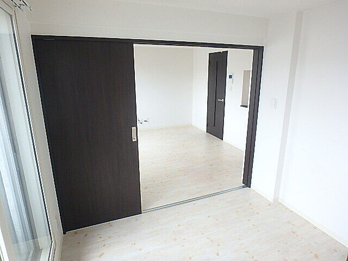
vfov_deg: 63.4
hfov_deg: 79.0
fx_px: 211
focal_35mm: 21
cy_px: 130
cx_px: 174
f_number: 3.5
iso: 200
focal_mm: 3.7
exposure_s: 1/40
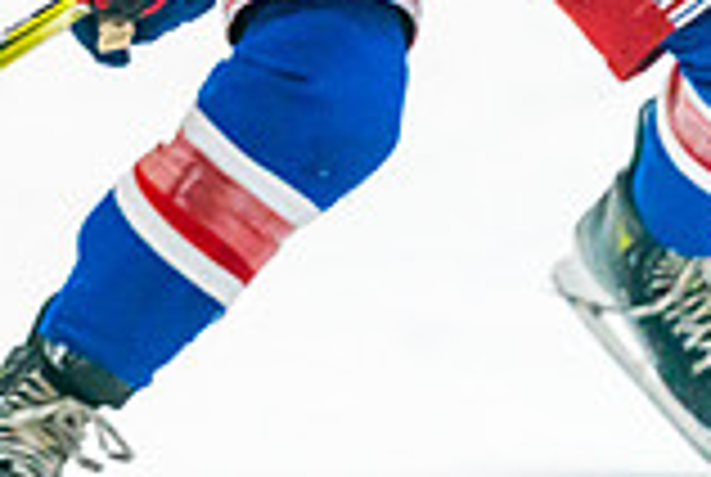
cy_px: -308
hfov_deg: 2.8
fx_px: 14504
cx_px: -513
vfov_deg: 1.9
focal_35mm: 733
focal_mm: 200
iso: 3200
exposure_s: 1/1000
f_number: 2.8
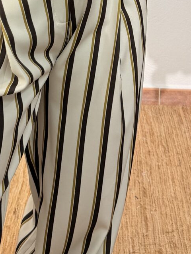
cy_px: -88
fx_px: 706
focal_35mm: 96
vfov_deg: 18.8
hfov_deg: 15.3
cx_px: 49
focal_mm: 6.76
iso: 80
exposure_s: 1/100
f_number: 1.78
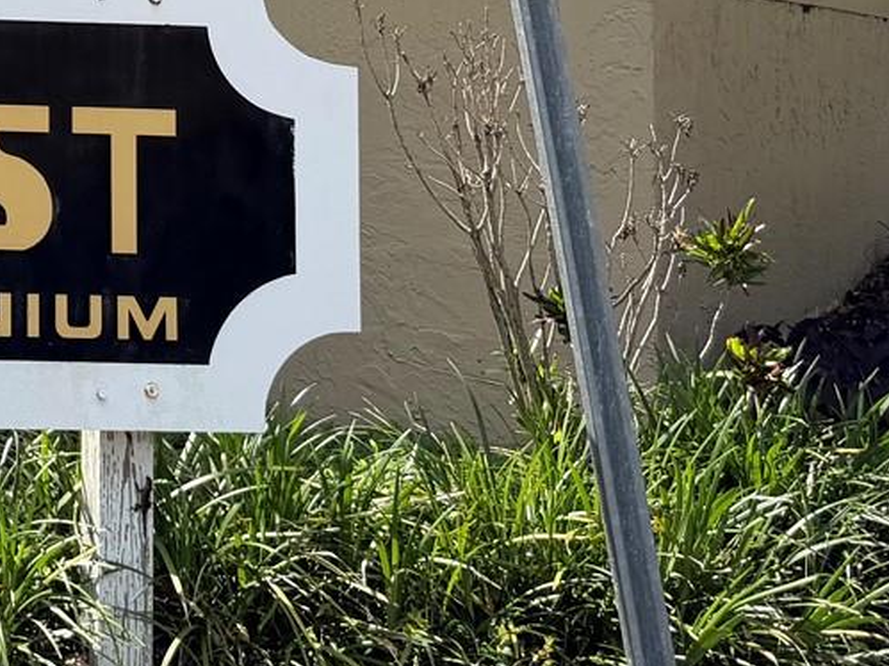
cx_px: -294
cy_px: -78
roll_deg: -0.8
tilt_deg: +3.8
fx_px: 1977
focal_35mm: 77
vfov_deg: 18.4
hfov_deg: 22.4
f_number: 1.78
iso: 80
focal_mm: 6.76
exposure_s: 1/1770
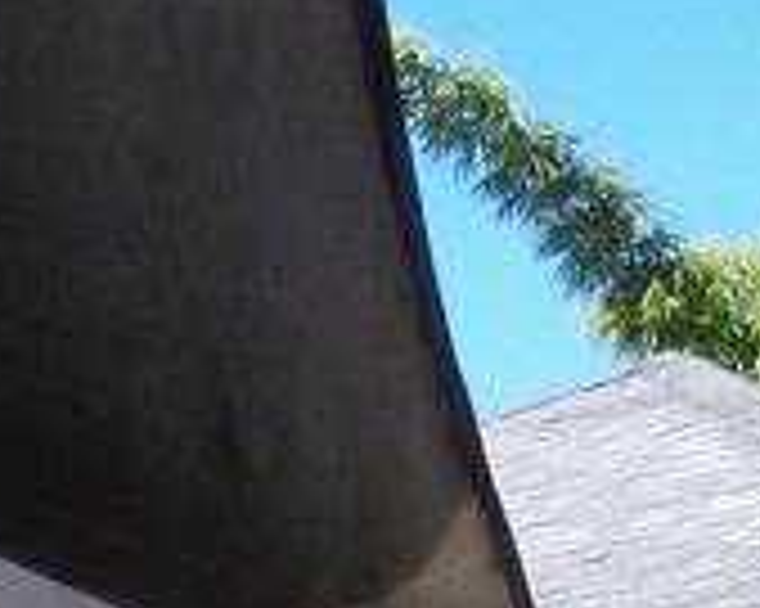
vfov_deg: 7.2
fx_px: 4653
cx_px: 720
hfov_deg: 9.3
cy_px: 1275
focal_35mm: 207
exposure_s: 1/250
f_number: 3.5
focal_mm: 6.2
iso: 80
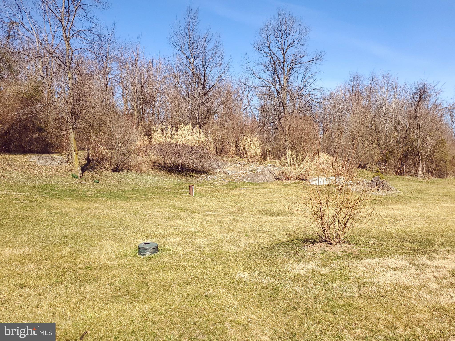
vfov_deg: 53.1
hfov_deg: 67.3
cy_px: 170
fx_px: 342
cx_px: 228
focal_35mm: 26
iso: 50
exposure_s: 1/2464
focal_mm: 4.3
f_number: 1.5
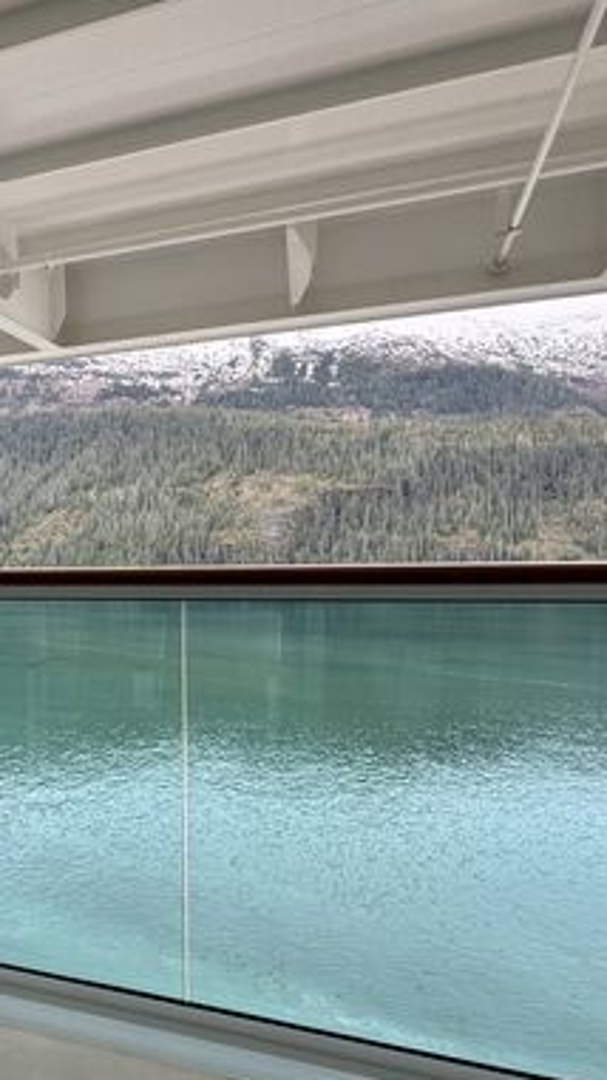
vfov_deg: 75.7
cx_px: 147
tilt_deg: -5.5
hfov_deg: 45.9
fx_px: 687
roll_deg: +0.4
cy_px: 635
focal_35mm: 24
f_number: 2.2
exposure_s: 1/173
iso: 40
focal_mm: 2.22
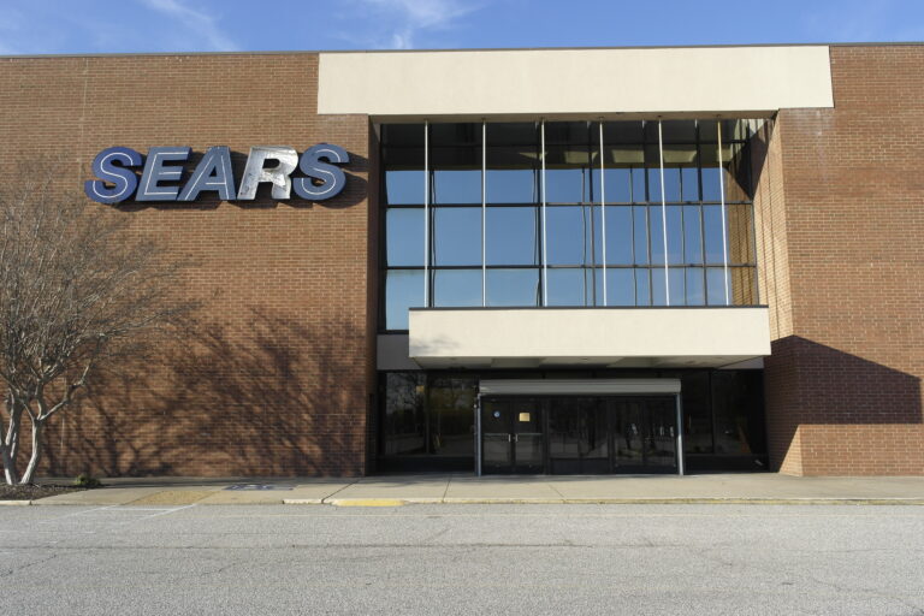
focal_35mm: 30
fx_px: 770
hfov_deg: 61.9
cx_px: 462
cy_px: 308
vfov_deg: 43.6
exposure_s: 1/250
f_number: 6.3
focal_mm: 20
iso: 100
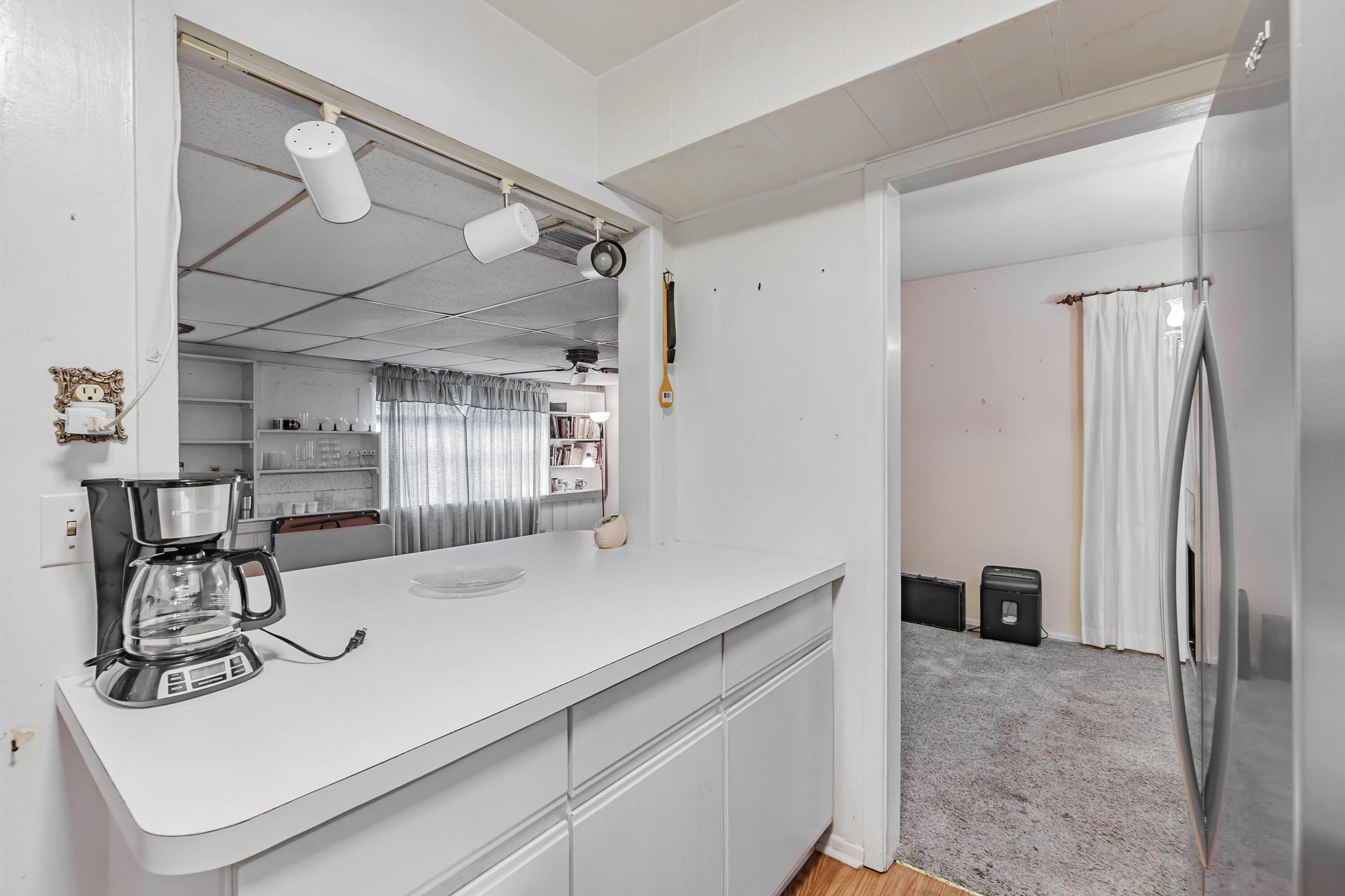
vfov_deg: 77.3
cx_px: 672
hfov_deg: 100.4
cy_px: 448
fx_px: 560
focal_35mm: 15
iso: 100
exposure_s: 1/2
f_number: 8
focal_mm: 10
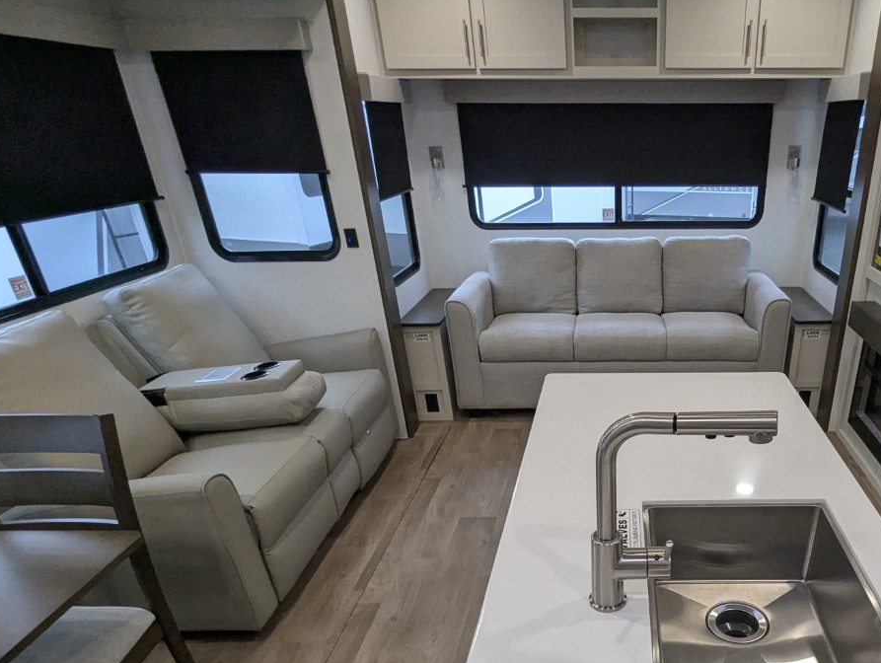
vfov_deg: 52.1
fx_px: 637
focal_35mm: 25
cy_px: 513
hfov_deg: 66.3
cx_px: 628
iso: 342
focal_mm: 2.35
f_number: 2.2
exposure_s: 1/184
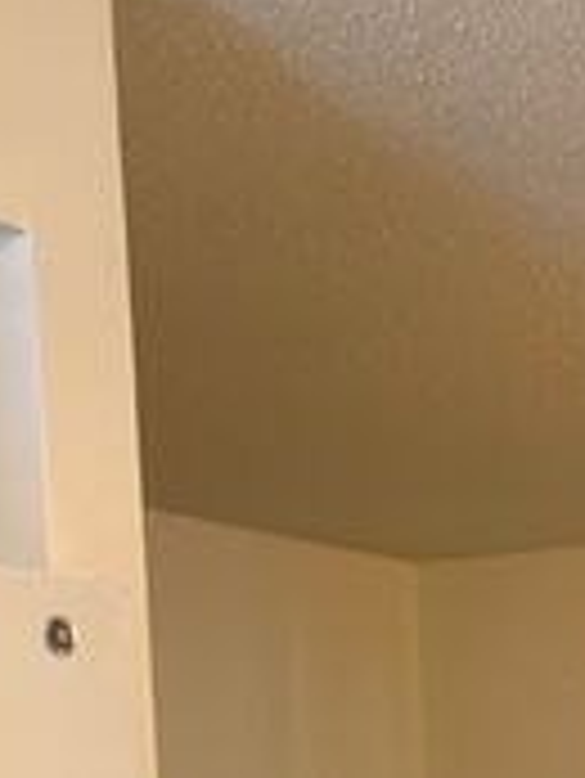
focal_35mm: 75
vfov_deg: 22.9
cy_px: 1030
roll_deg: +1.4
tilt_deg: -7.5
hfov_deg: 18.7
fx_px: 1688
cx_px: 686
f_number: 1.8
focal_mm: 4.25
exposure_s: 1/60
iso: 200
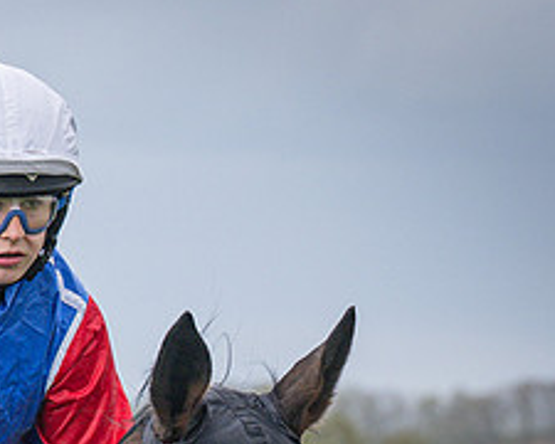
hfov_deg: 4.0
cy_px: 747
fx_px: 8032
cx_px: 269
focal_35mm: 489
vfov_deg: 3.2
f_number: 4
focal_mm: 85
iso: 200
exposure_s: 1/1250
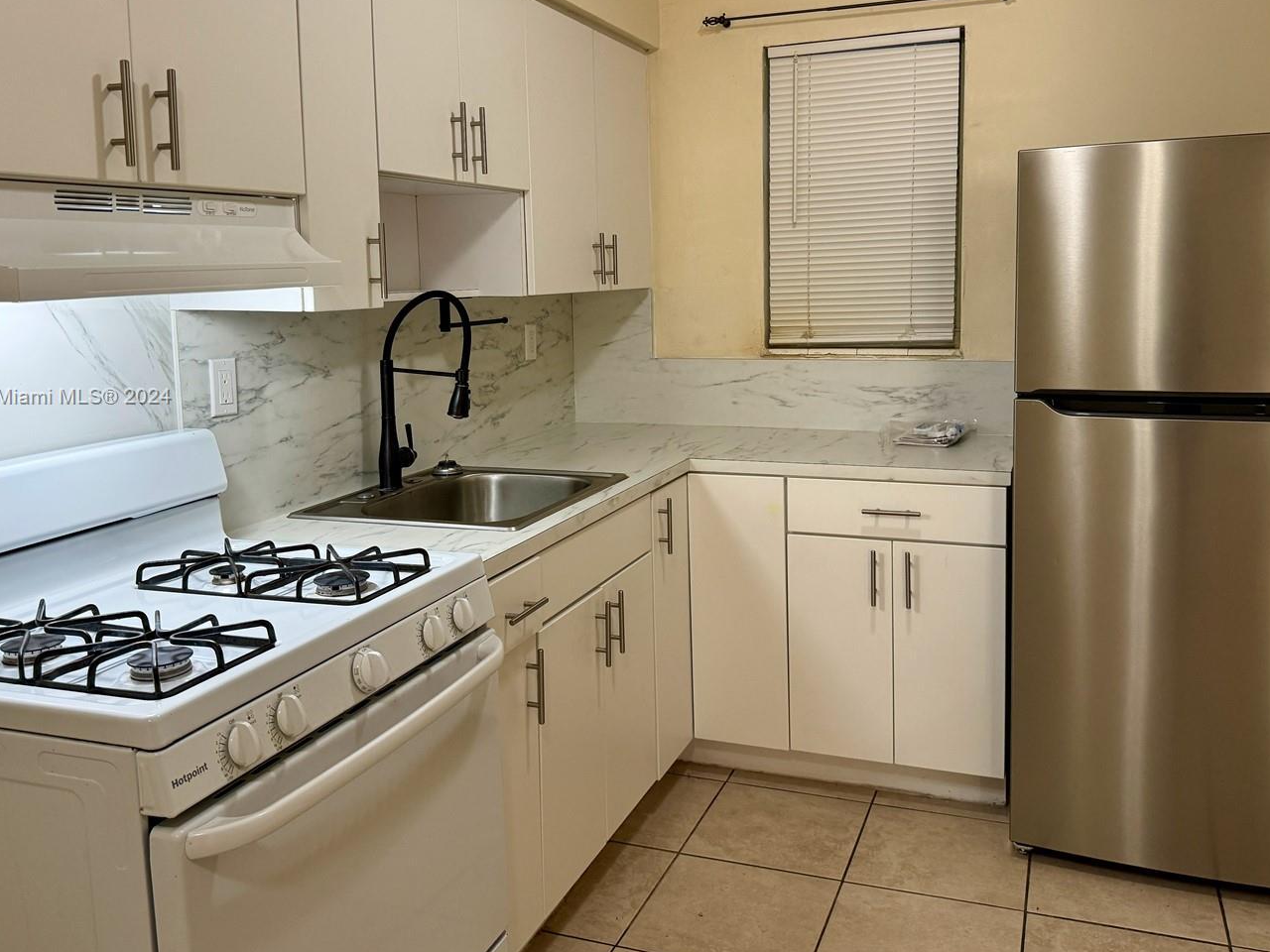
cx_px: 647
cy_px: 398
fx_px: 1101
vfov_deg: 46.6
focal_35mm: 30
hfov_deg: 60.0
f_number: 1.78
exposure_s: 1/60
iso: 200
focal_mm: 6.86
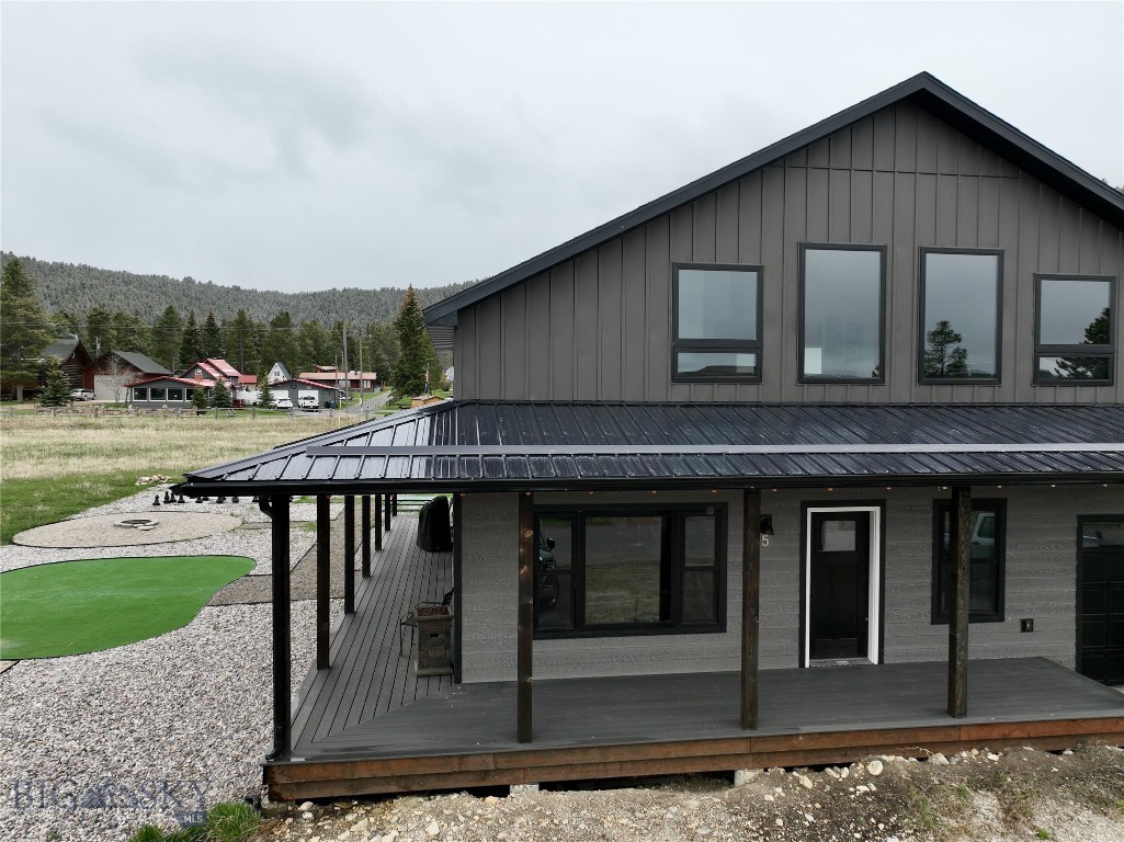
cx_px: 562
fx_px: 779
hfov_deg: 71.6
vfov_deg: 56.8
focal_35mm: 24
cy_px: 421
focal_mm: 12.29
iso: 200
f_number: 2.8
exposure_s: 1/1600
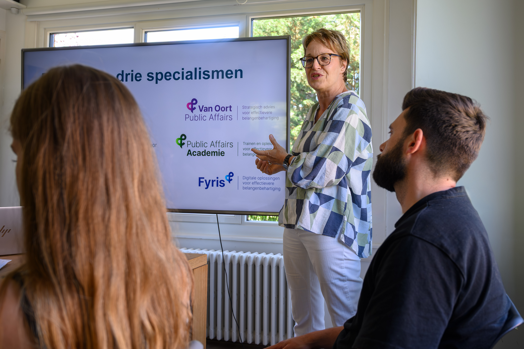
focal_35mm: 30
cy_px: 174
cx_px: 262
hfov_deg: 62.0
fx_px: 436
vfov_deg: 43.6
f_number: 5
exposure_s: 1/100
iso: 800
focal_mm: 30
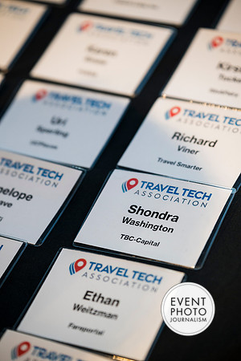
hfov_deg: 9.9
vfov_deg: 14.8
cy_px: 180
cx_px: 120
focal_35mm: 139
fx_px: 1396
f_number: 3.2
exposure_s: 1/200
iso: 640
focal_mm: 139
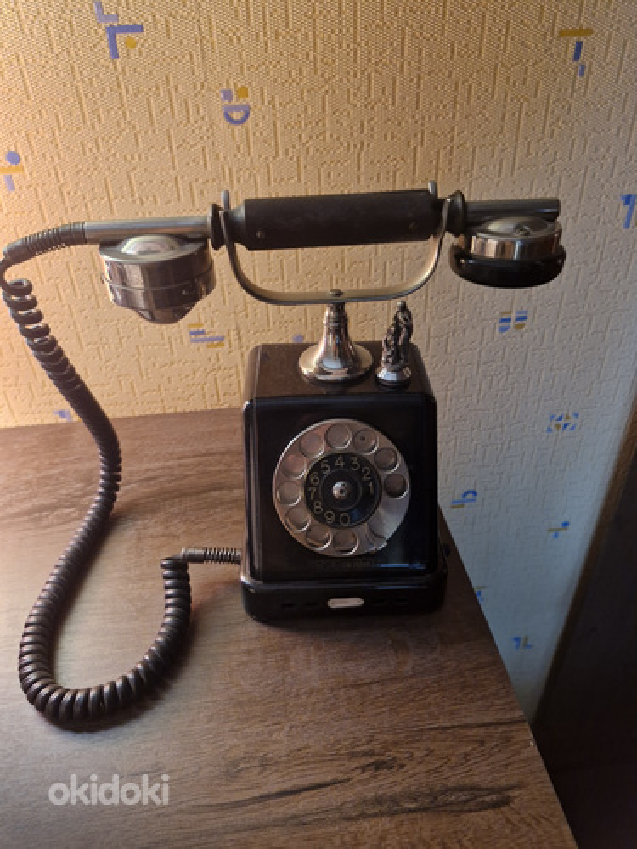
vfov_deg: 73.9
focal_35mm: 23
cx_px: 318
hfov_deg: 58.9
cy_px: 424
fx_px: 564
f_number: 1.8
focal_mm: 5.54
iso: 640
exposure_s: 1/50
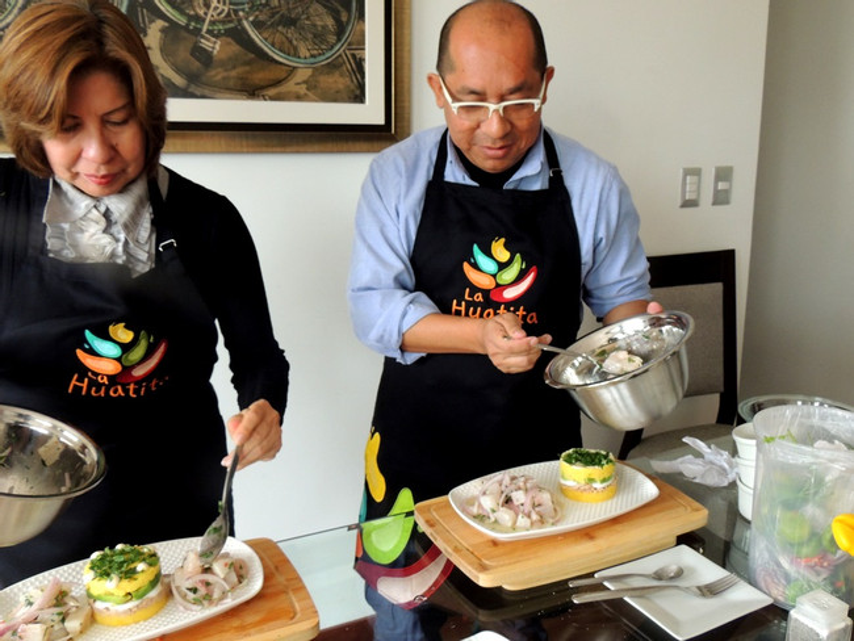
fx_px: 814
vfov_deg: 43.0
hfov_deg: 55.3
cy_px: 320
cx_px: 427
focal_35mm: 33
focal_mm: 5.8
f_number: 4
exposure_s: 1/30
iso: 400
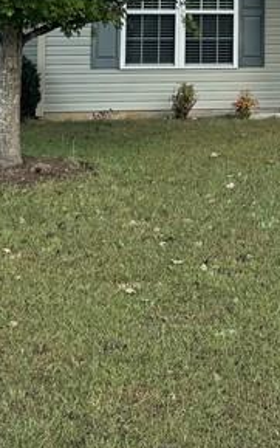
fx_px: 1097
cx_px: 334
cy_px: -67
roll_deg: +0.1
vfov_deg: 21.6
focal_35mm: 90
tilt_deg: +5.0
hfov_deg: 14.1
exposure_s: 1/1285
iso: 80
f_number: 1.78
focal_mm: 6.76
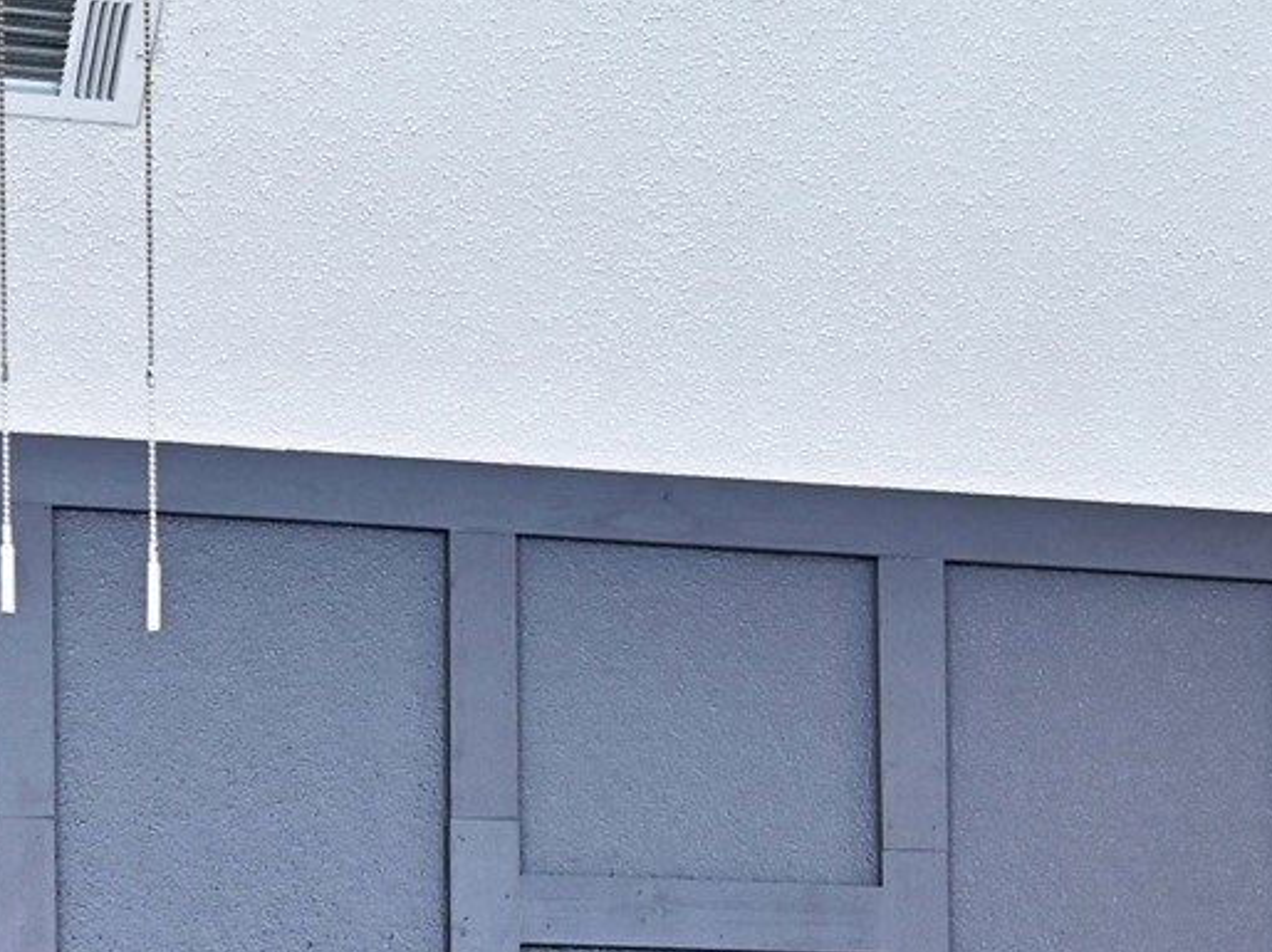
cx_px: 535
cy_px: 1733
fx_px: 4481
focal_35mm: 122
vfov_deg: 11.3
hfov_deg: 16.1
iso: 400
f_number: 8
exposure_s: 1/4
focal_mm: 30
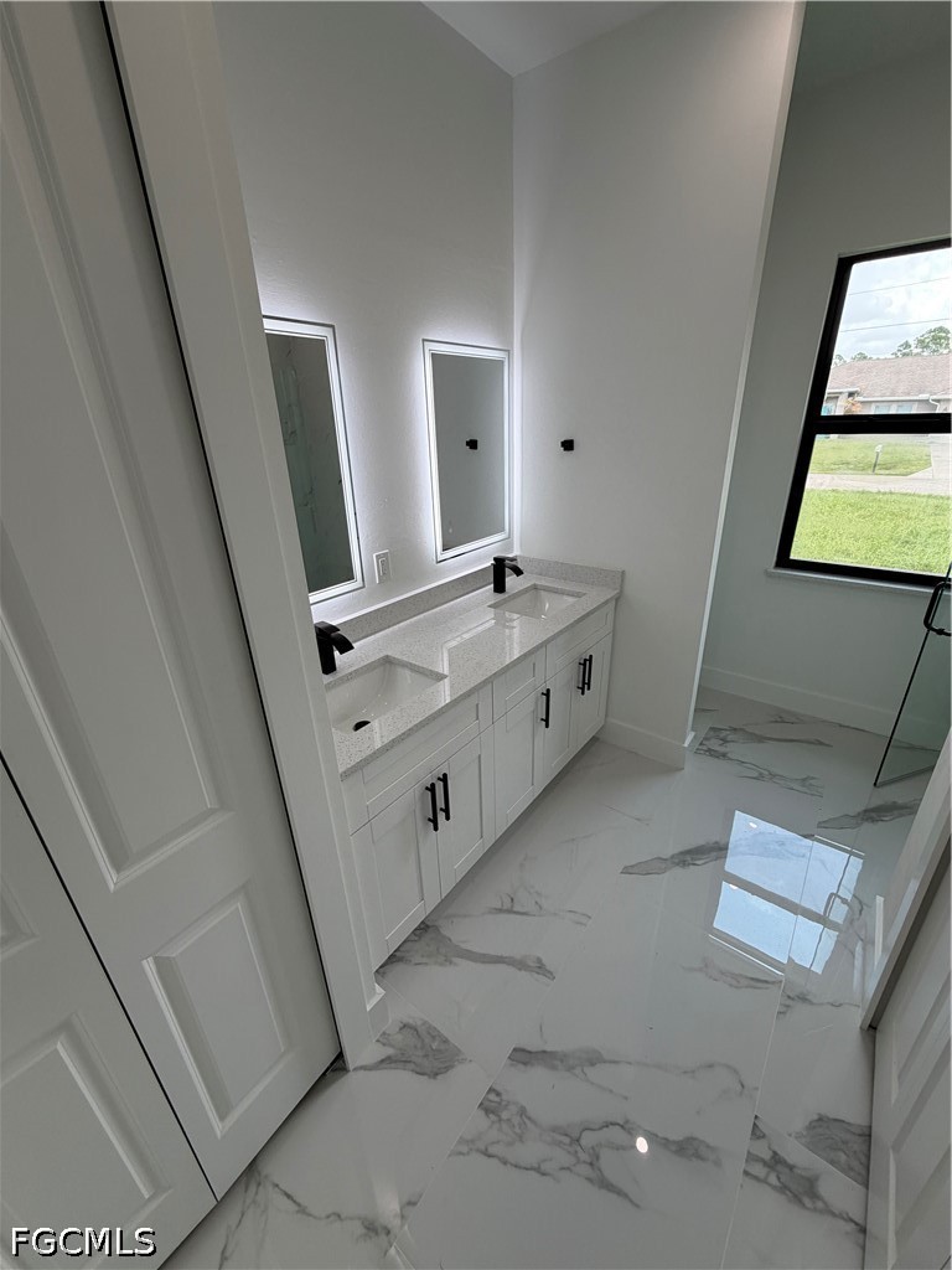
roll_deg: +2.6
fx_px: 513
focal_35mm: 14
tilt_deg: -22.7
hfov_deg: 85.7
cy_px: 635
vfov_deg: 102.1
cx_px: 476
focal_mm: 2.22
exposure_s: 1/121
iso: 64
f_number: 2.2
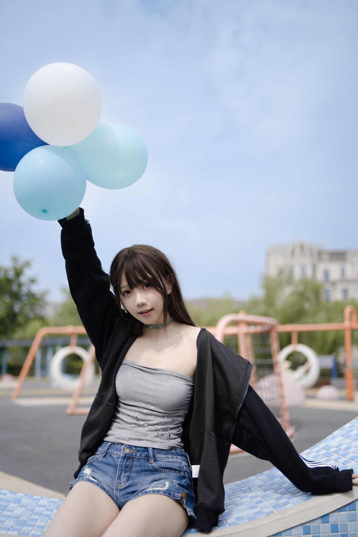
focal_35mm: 35
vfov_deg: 54.4
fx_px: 522
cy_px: 268
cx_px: 179
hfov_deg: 37.9
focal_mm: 35
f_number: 1.4
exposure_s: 1/6400
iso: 100
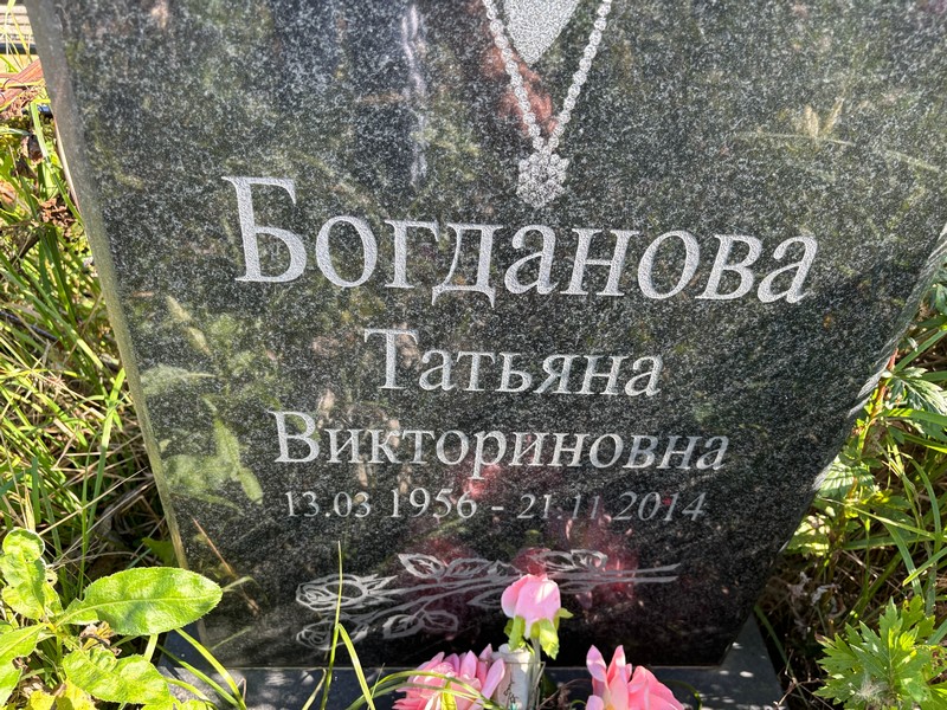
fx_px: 711
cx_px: 474
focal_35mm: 26
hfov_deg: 67.3
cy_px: 355
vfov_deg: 53.1
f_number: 1.6
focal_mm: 5.96
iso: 50
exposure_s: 1/201
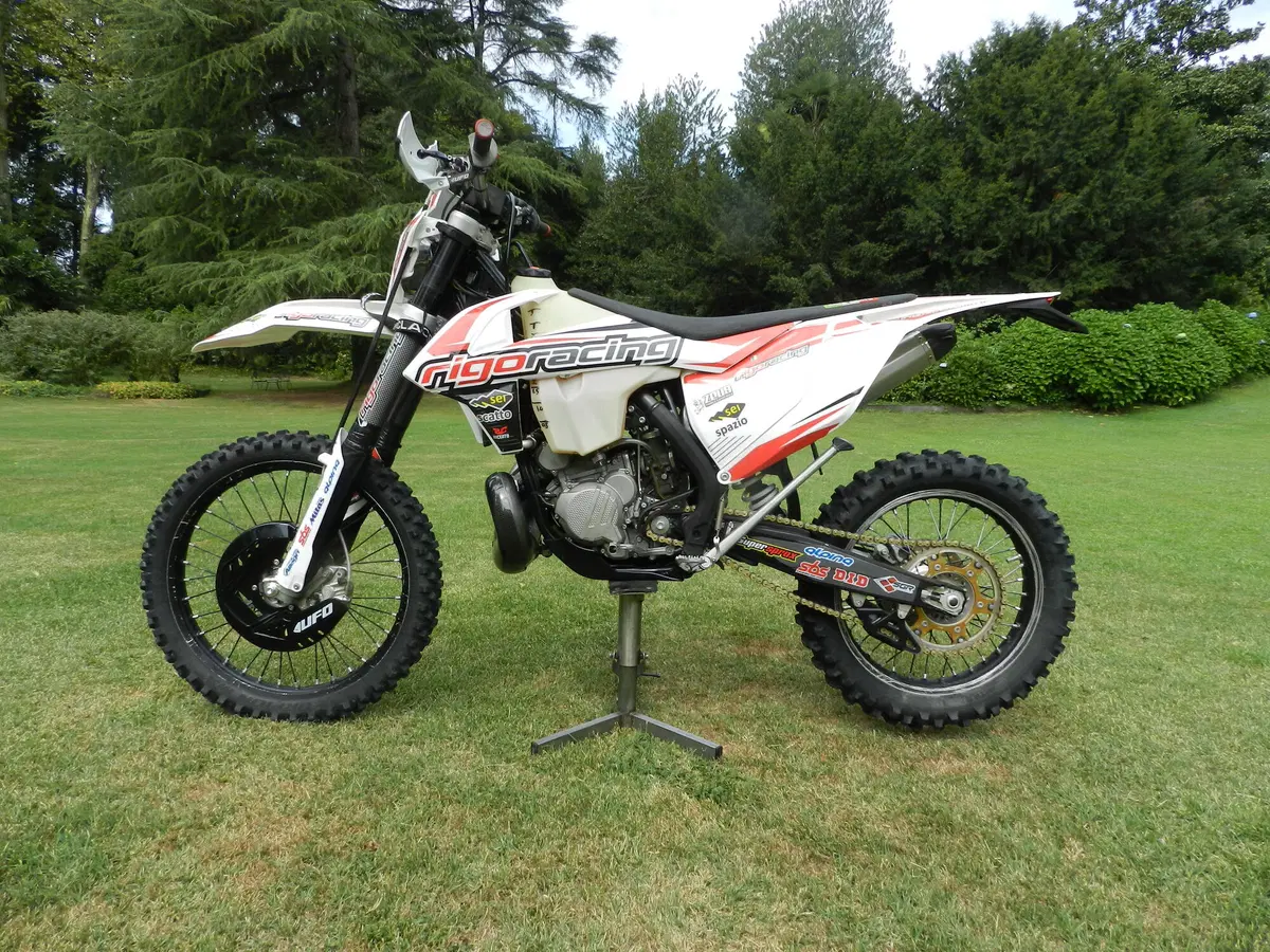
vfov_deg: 58.9
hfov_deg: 73.9
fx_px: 844
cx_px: 635
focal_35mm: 23
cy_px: 476
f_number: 3.4
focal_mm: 4
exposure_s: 1/800
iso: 160
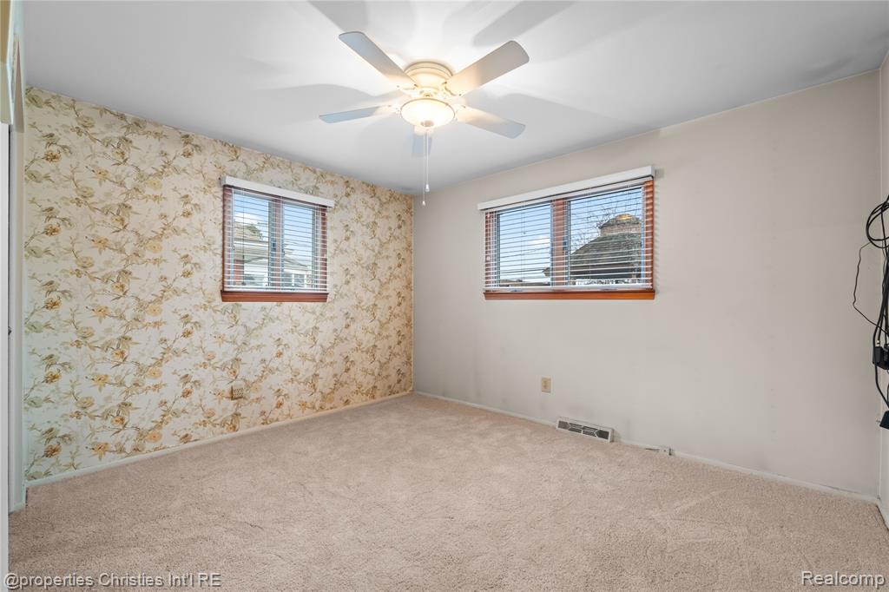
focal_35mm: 15
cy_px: 296
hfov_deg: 100.4
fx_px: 370
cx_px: 444
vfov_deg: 77.3
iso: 640
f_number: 5.6
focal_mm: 10
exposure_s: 2
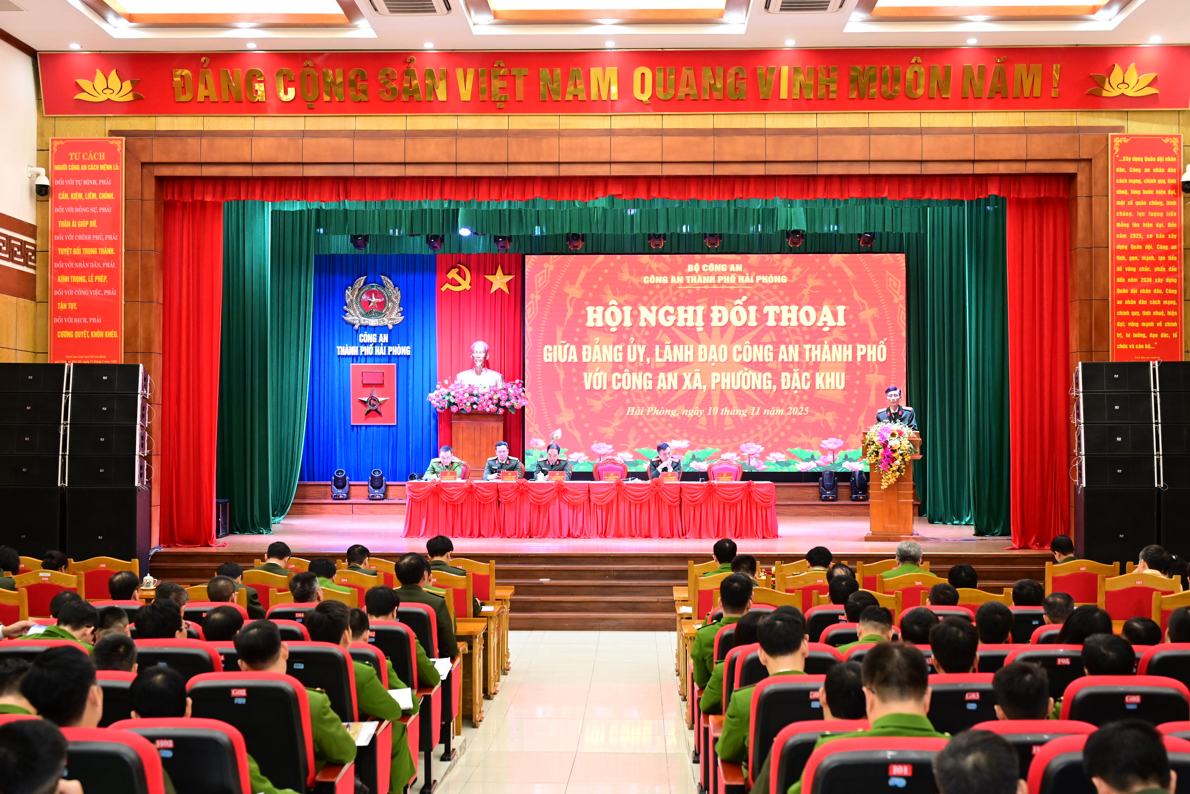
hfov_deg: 45.4
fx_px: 1421
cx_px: 595
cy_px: 397
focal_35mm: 43
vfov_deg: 31.2
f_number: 4
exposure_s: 1/100
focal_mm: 43
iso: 2000
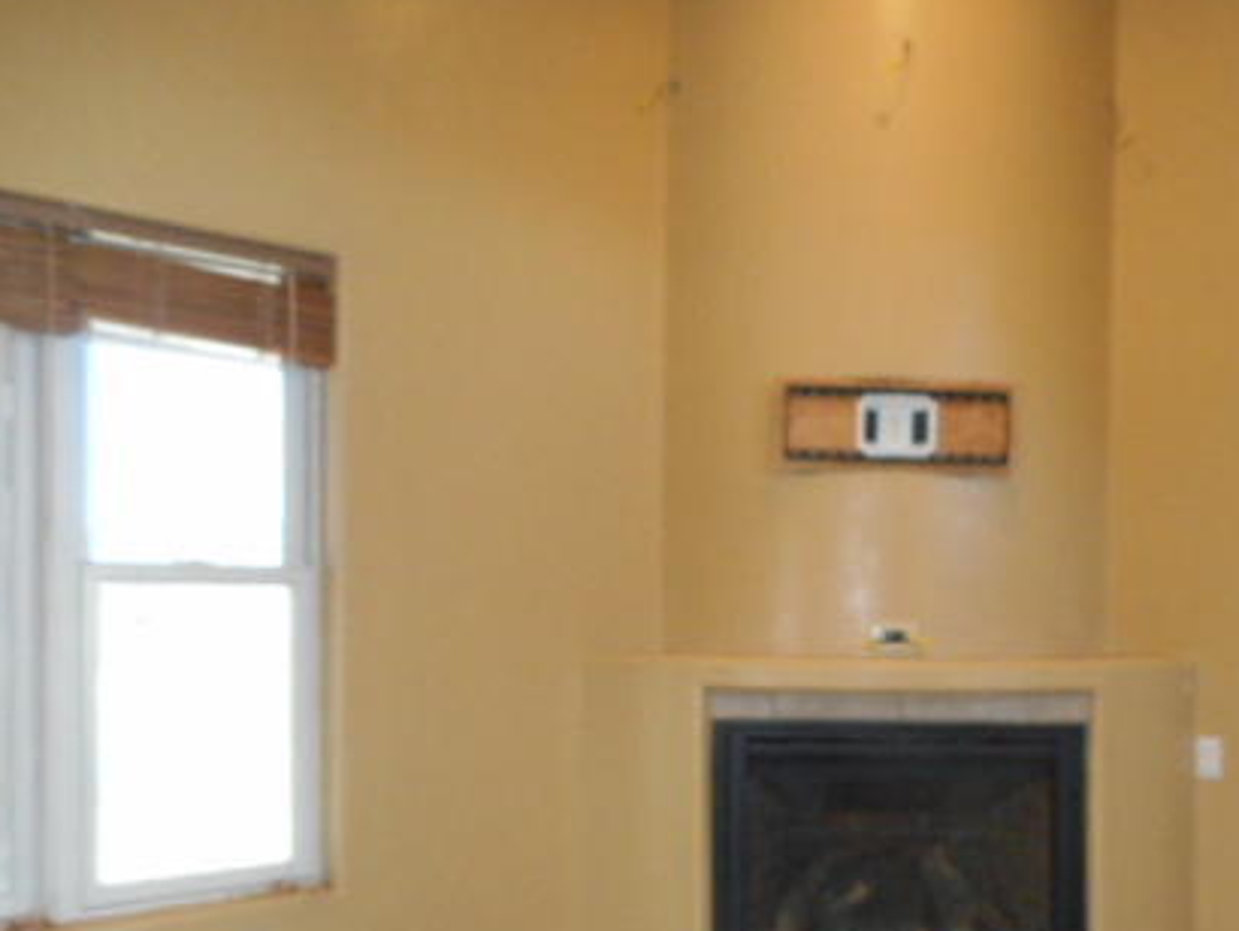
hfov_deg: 47.2
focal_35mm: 39
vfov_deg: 36.4
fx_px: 1397
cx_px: 813
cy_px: 638
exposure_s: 1/25
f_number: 3.7
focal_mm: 4.5
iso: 560
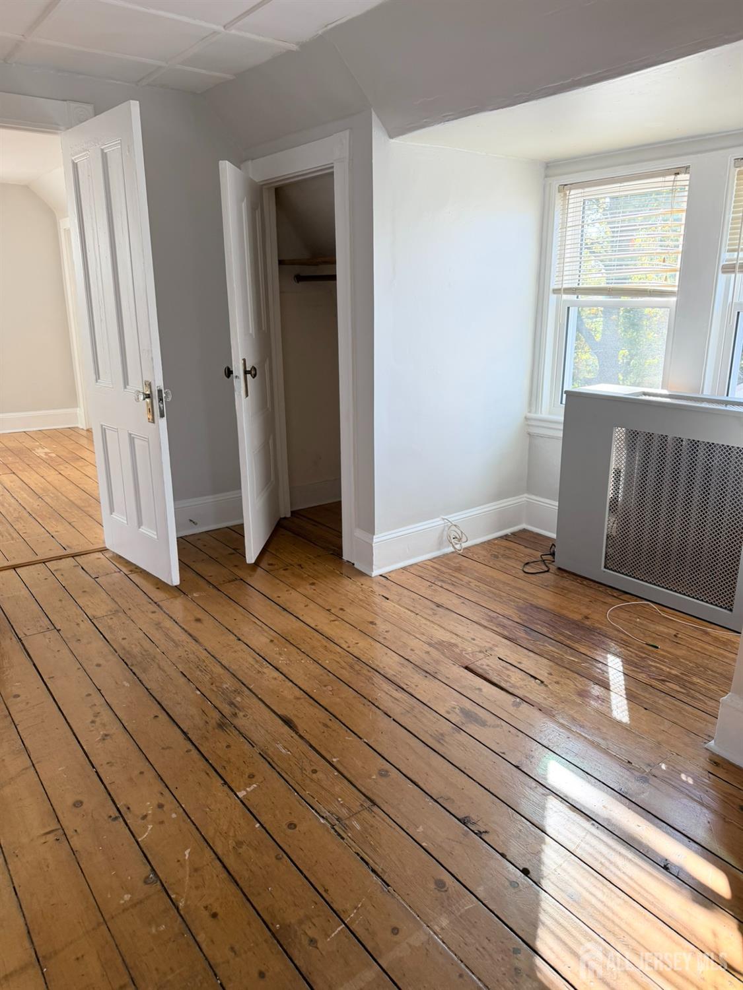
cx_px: 372
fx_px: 687
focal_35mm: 24
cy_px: 495
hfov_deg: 56.8
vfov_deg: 71.6
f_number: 1.78
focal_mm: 6.76
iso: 100
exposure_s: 1/196
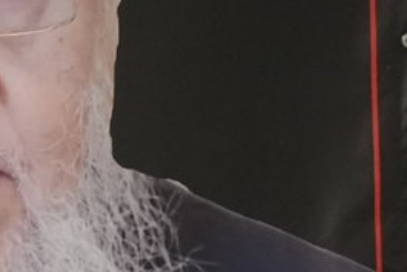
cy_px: 363
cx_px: -479
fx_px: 4898
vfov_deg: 3.2
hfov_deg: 4.7
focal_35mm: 433
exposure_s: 1/320
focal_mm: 82
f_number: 5.6
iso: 10000
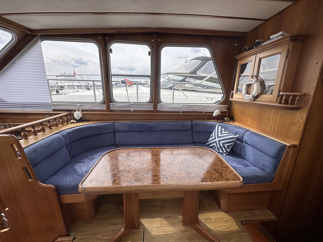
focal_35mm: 14
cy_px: 121
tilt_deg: -14.3
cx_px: 162
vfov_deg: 85.7
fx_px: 131
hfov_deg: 102.1
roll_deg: +0.4
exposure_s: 1/356
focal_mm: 2.22
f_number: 2.2
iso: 40
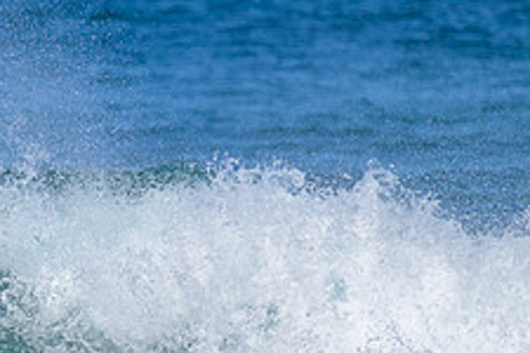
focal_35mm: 1985
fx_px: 29221
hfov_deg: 1.0
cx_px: -229
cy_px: 361
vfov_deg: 0.7
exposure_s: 1/1600
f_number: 8
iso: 400
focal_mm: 560
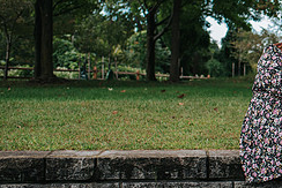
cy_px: 64
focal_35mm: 93
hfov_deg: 20.1
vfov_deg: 14.7
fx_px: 729
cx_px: 367
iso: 640
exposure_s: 1/400
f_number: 3.2
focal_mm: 35
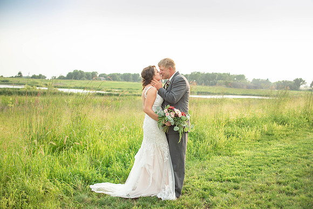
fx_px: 332
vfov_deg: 34.9
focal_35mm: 38
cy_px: 106
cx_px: 157
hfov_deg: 50.4
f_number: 2.8
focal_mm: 35
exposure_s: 1/640
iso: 200
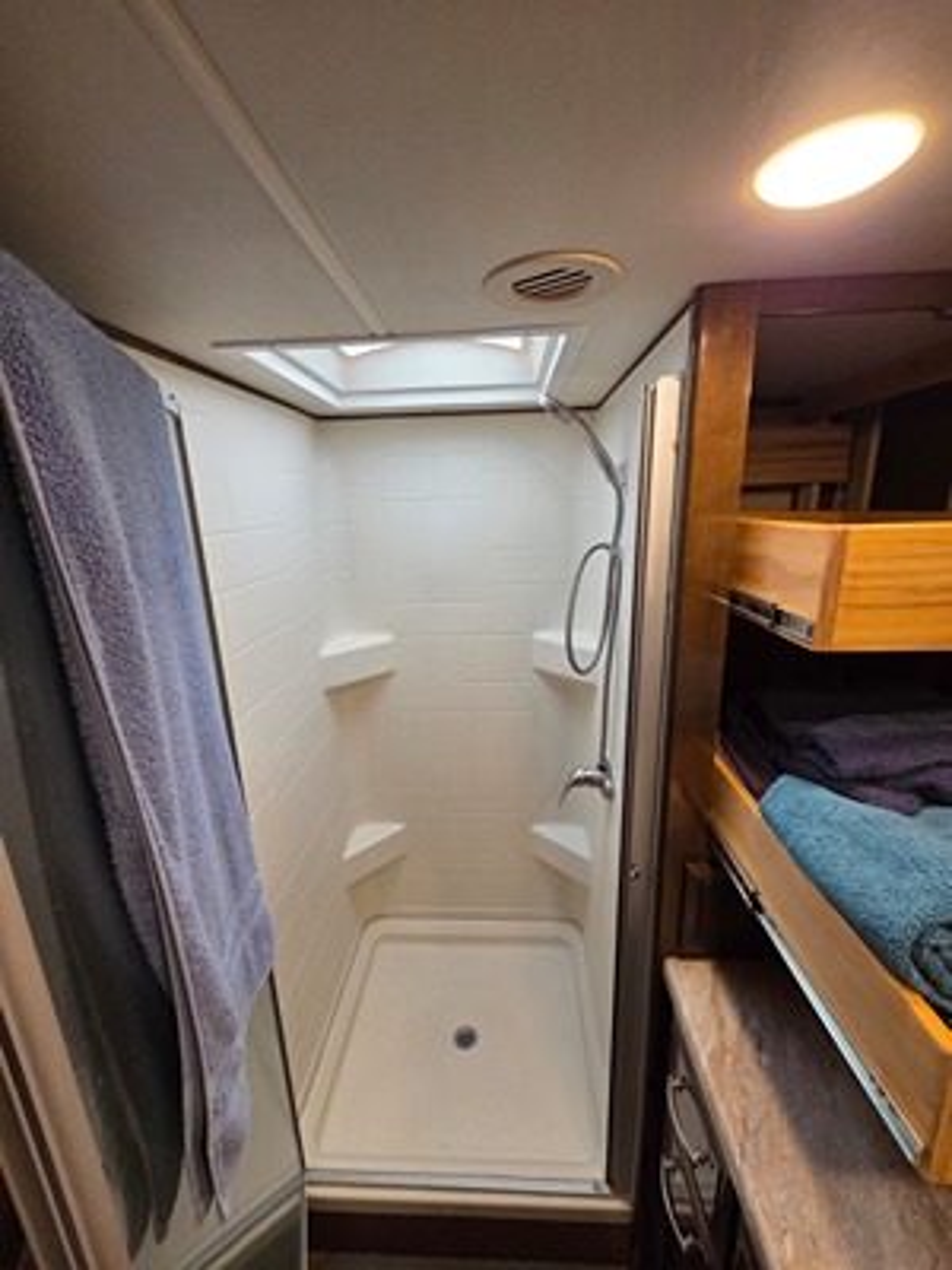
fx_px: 477
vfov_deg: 106.2
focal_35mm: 13
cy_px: 635
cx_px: 476
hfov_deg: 89.9
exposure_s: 1/66
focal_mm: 2.2
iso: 250
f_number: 2.2
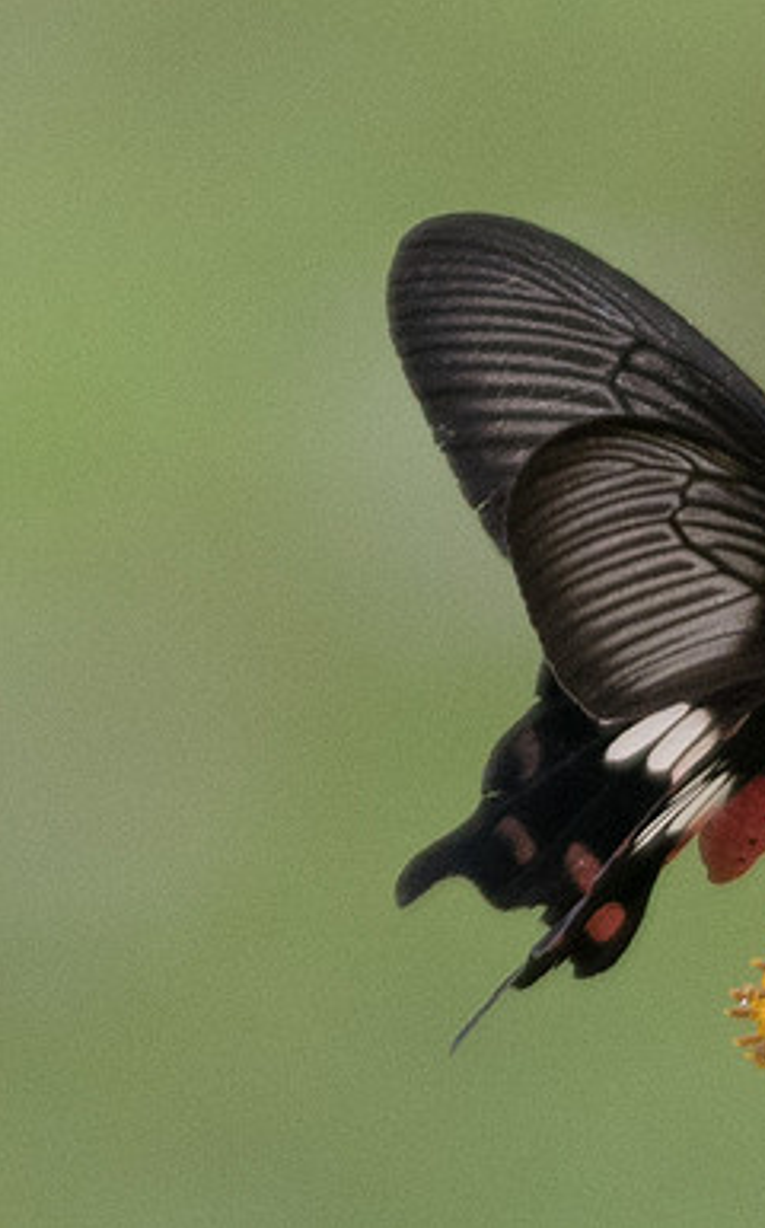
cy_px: 764
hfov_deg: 0.9
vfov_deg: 1.5
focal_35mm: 1438
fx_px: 48059
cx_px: 489
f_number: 3.2
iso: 800
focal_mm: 150
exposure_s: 1/800
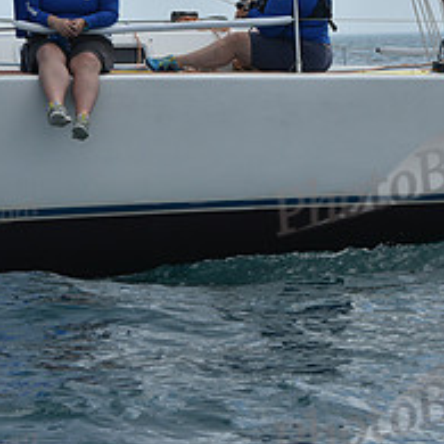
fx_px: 3294
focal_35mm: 227
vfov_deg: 7.7
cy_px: 90
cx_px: 157
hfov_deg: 7.7
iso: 250
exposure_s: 1/1250
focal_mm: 90
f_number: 8
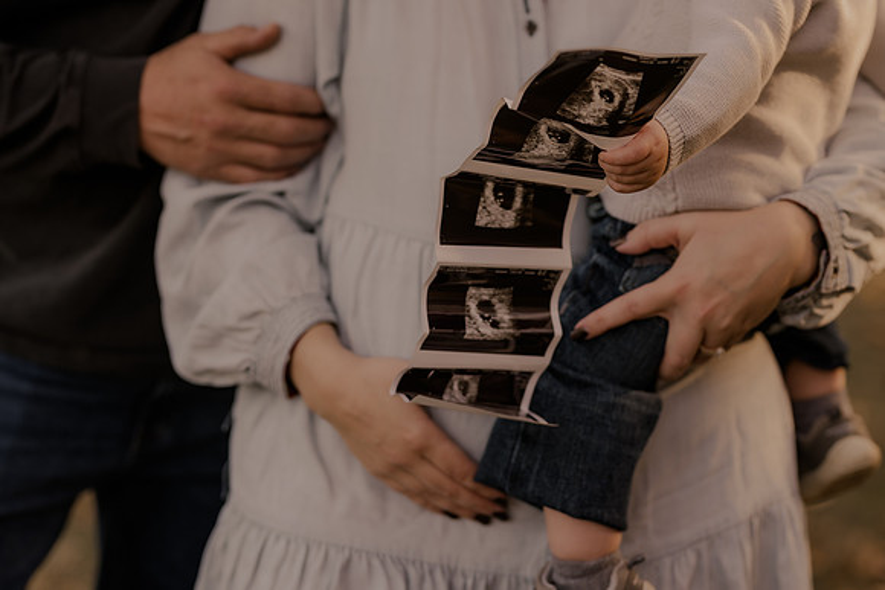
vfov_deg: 16.1
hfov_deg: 23.9
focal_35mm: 85
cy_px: 295
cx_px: 442
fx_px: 2090
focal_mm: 85
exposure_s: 1/400
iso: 200
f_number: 2.8
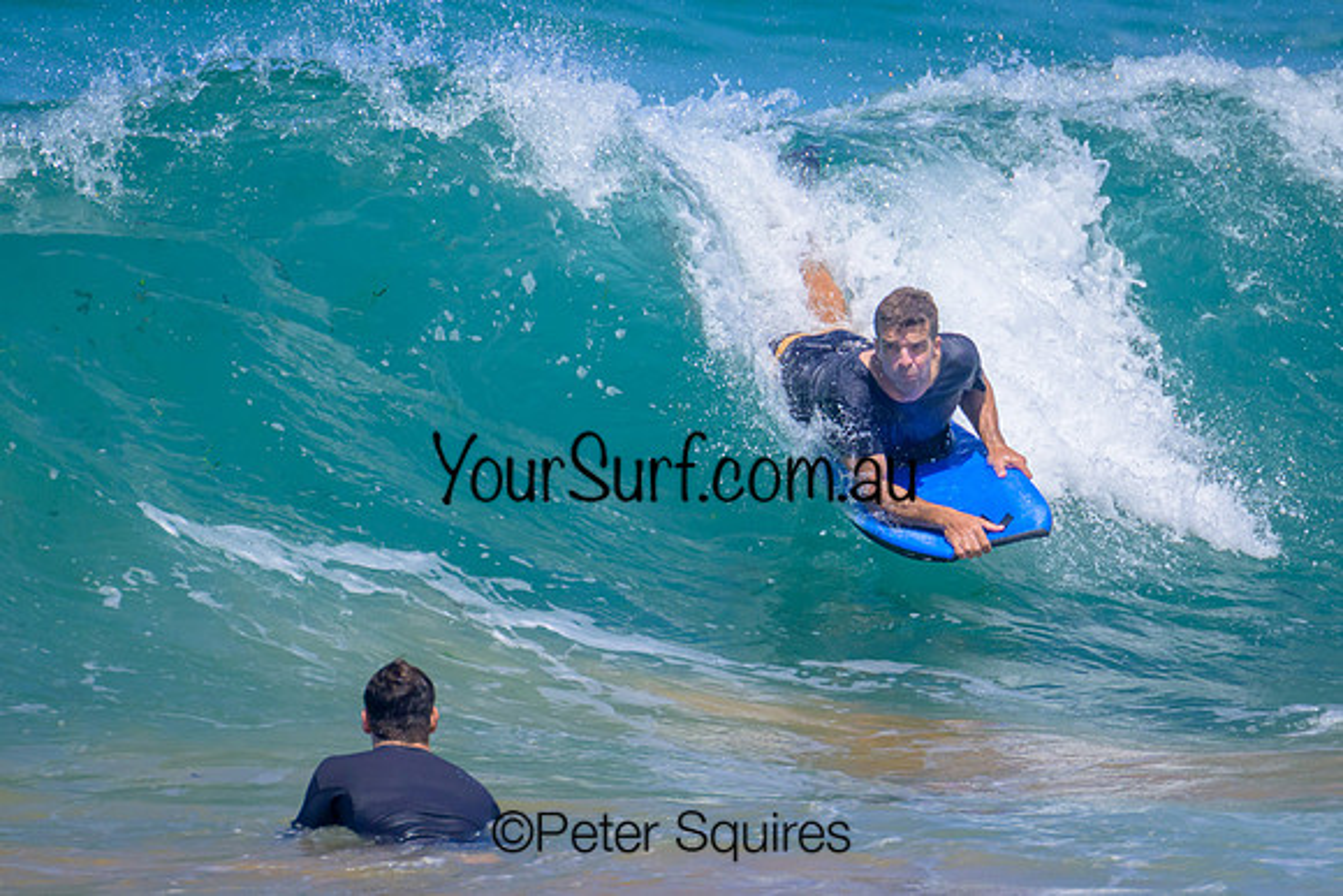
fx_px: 39566
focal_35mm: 1060
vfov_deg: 1.3
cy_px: 407
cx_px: 890
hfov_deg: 1.9
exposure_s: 1/2000
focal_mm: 800
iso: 1000
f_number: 11
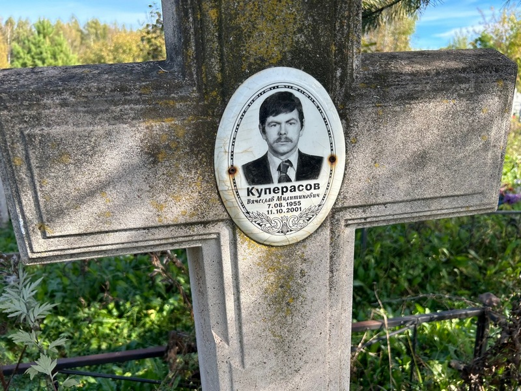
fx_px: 391
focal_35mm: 26
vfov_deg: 53.1
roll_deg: -1.4
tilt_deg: -24.4
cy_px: 196
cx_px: 260
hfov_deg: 67.3
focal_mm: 5.7
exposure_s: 1/949
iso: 50
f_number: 1.5
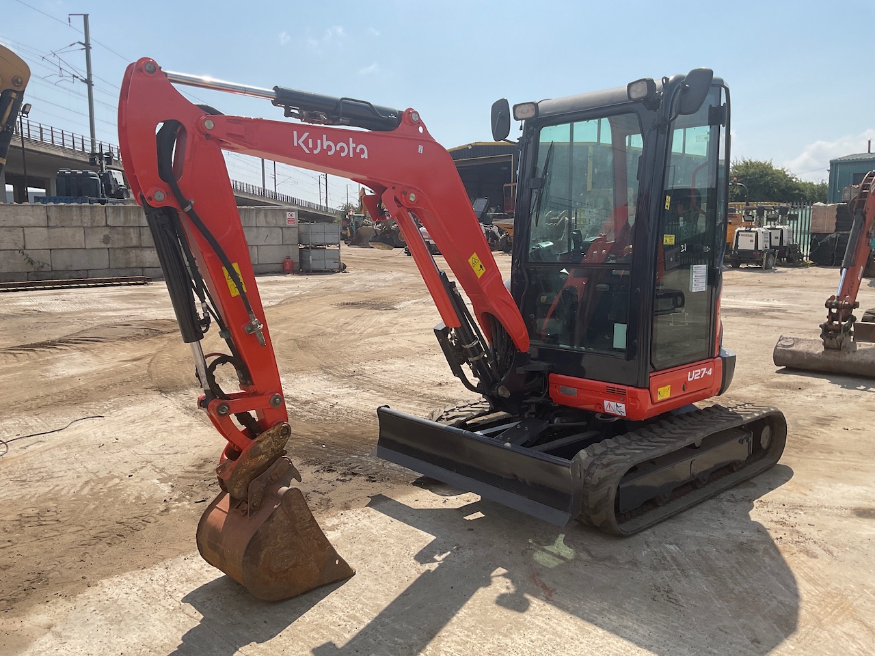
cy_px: 328
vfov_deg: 48.2
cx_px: 438
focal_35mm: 29
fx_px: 733
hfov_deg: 61.7
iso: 16
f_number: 1.8
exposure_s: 1/2538
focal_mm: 3
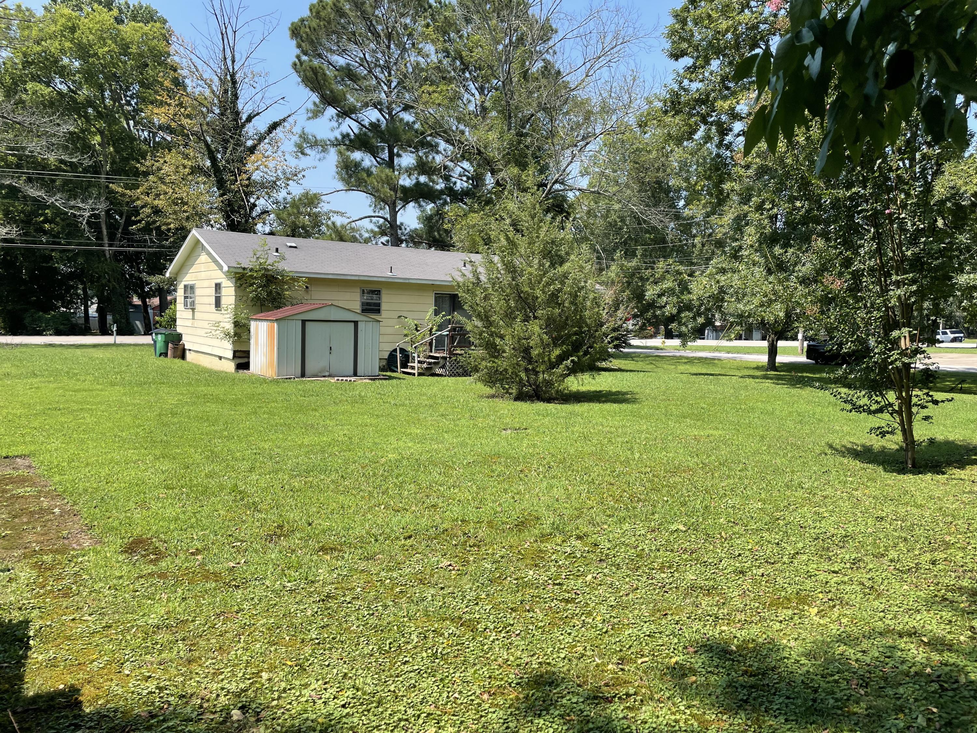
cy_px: 366
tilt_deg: -2.6
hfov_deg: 67.3
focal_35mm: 26
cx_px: 488
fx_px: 734
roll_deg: -0.8
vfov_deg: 53.1
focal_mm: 4.2
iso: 32
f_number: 1.6
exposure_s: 1/1618
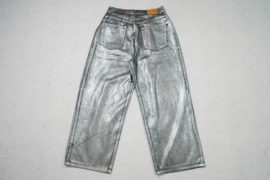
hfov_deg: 54.4
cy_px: 90
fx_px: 262
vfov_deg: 37.9
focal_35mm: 35
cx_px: 135
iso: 1600
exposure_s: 1/100
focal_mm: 35
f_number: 10
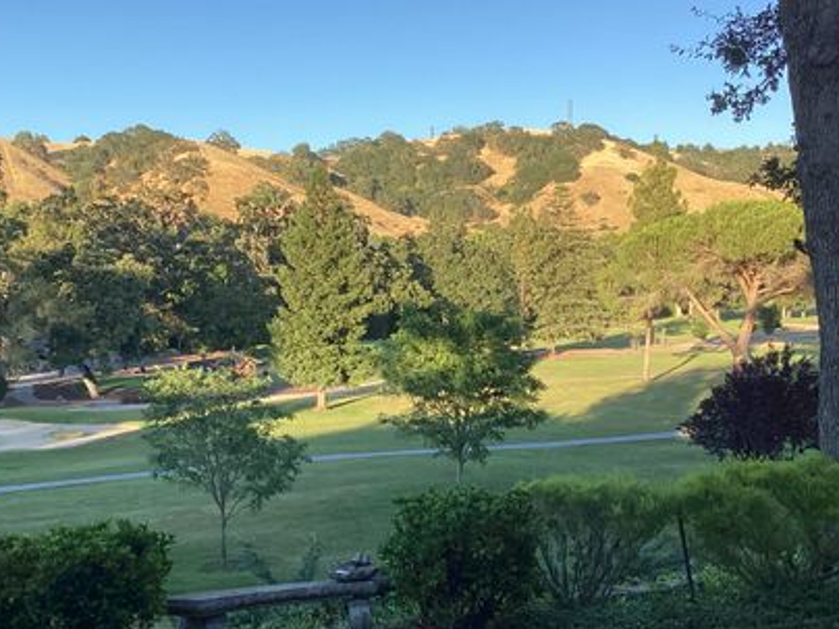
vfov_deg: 31.5
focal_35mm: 46
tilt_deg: -3.2
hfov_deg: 41.2
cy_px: 318
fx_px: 1115
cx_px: 363
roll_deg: -0.8
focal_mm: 3.3
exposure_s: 1/397
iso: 25
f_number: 2.4
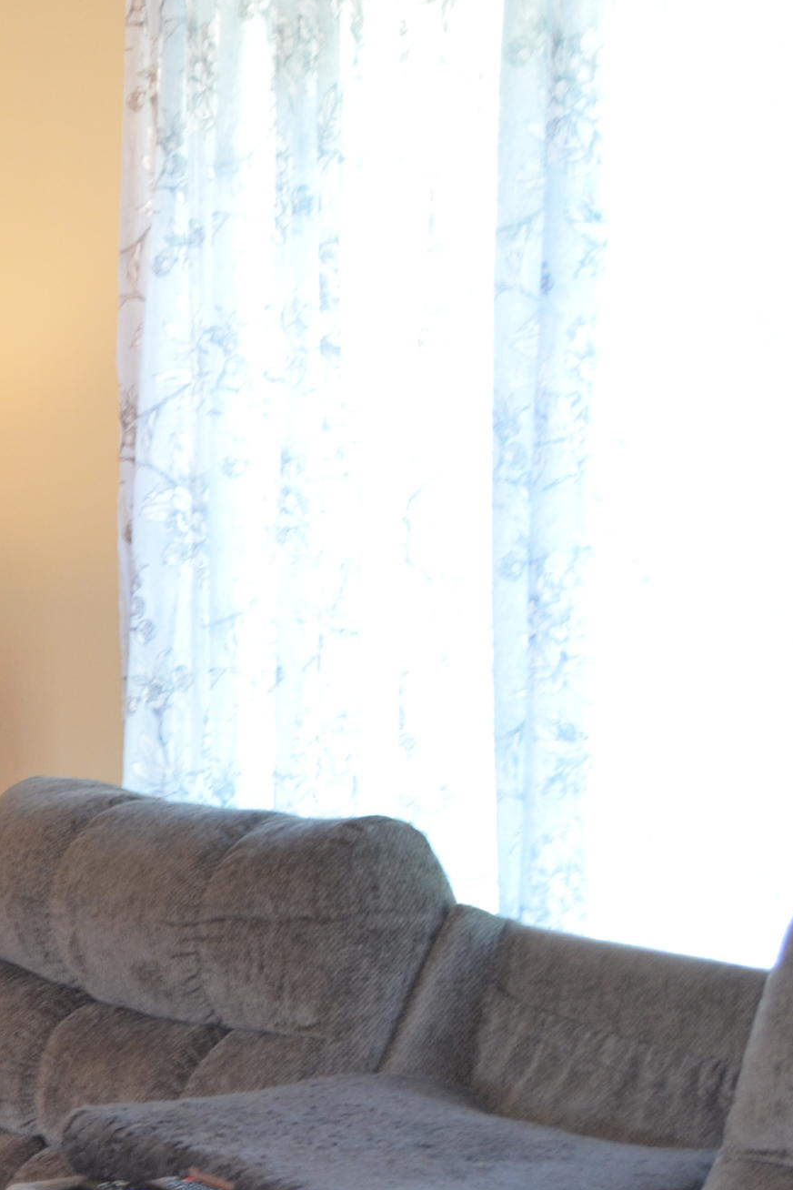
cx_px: -456
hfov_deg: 12.5
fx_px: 3403
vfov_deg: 19.7
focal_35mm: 103
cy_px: 865
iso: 800
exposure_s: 1/15
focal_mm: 30
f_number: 4.5
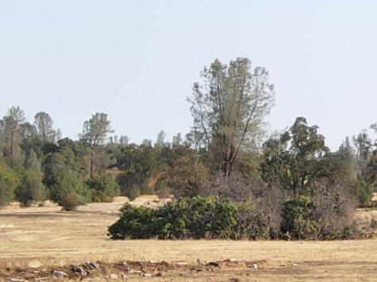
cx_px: 653
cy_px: 193
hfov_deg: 12.2
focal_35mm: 150
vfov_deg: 9.9
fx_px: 1634
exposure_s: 1/320
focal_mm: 4.5
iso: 100
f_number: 2.8
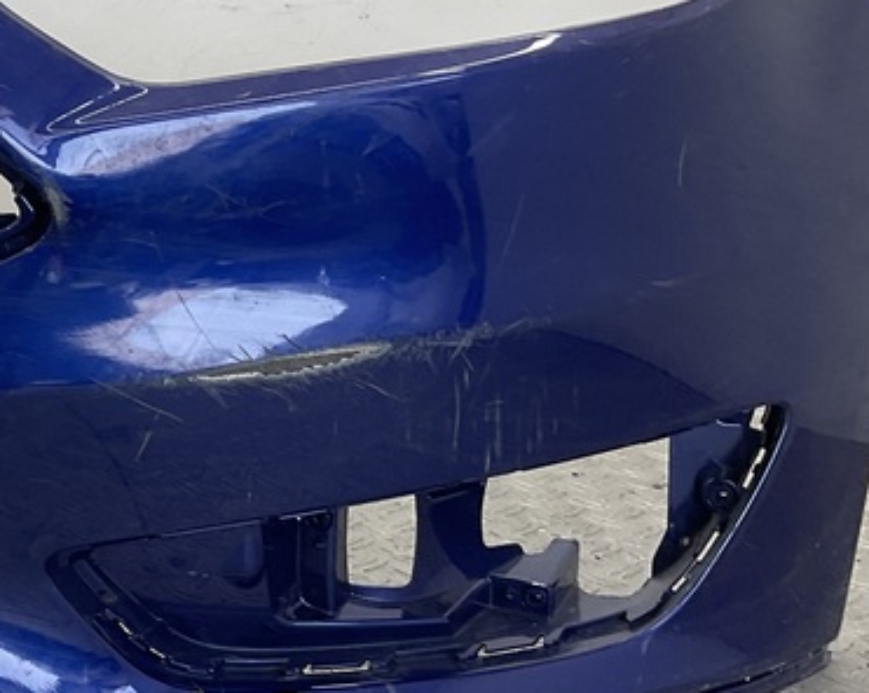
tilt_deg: -8.2
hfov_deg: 22.7
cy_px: 143
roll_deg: -1.2
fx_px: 1978
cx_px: -187
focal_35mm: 77
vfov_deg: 19.7
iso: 25
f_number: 1.8
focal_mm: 3
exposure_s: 1/120
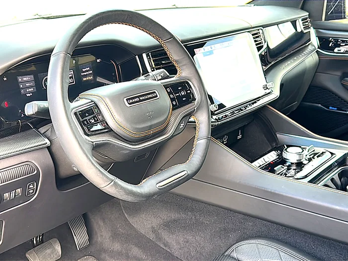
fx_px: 372
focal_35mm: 37
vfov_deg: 38.7
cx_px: 174
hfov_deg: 50.1
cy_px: 130
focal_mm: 6.86
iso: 64
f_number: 1.78
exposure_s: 1/104
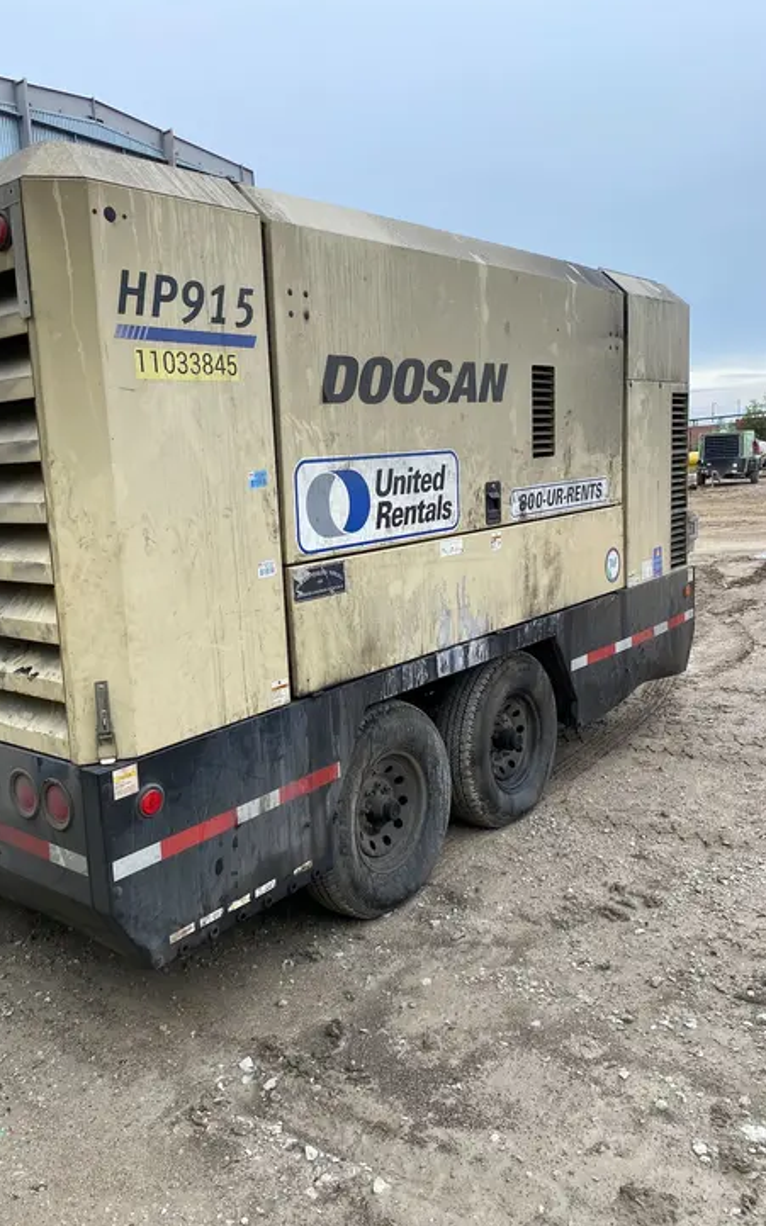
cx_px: 304
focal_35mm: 28
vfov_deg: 66.5
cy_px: 607
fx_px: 936
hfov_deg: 44.3
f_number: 1.8
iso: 32
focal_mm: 4.25
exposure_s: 1/711
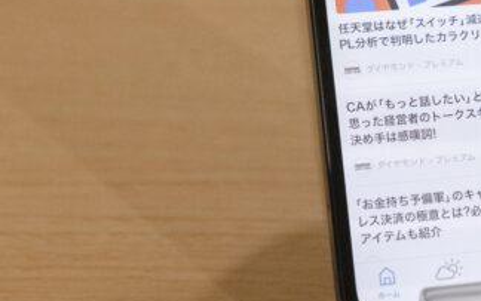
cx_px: 475
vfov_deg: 9.3
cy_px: -21
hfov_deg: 14.7
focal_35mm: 140
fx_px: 1837
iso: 4000
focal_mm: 54
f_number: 7.1
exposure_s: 1/640
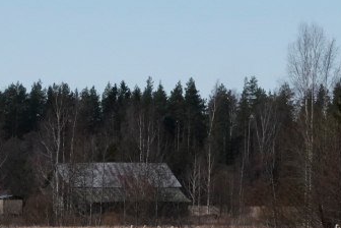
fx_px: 3656
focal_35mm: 386
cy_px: 280
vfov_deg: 3.6
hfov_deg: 5.3
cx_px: 258
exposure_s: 1/1250
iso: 1250
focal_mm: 52.82
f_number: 13
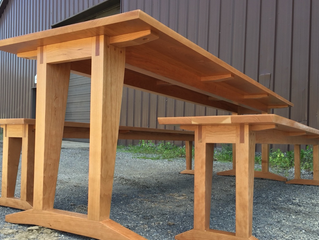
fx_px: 323
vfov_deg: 40.6
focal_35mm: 35
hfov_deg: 52.6
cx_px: 157
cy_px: 137
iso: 32
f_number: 2.2
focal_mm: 4.15
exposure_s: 1/216
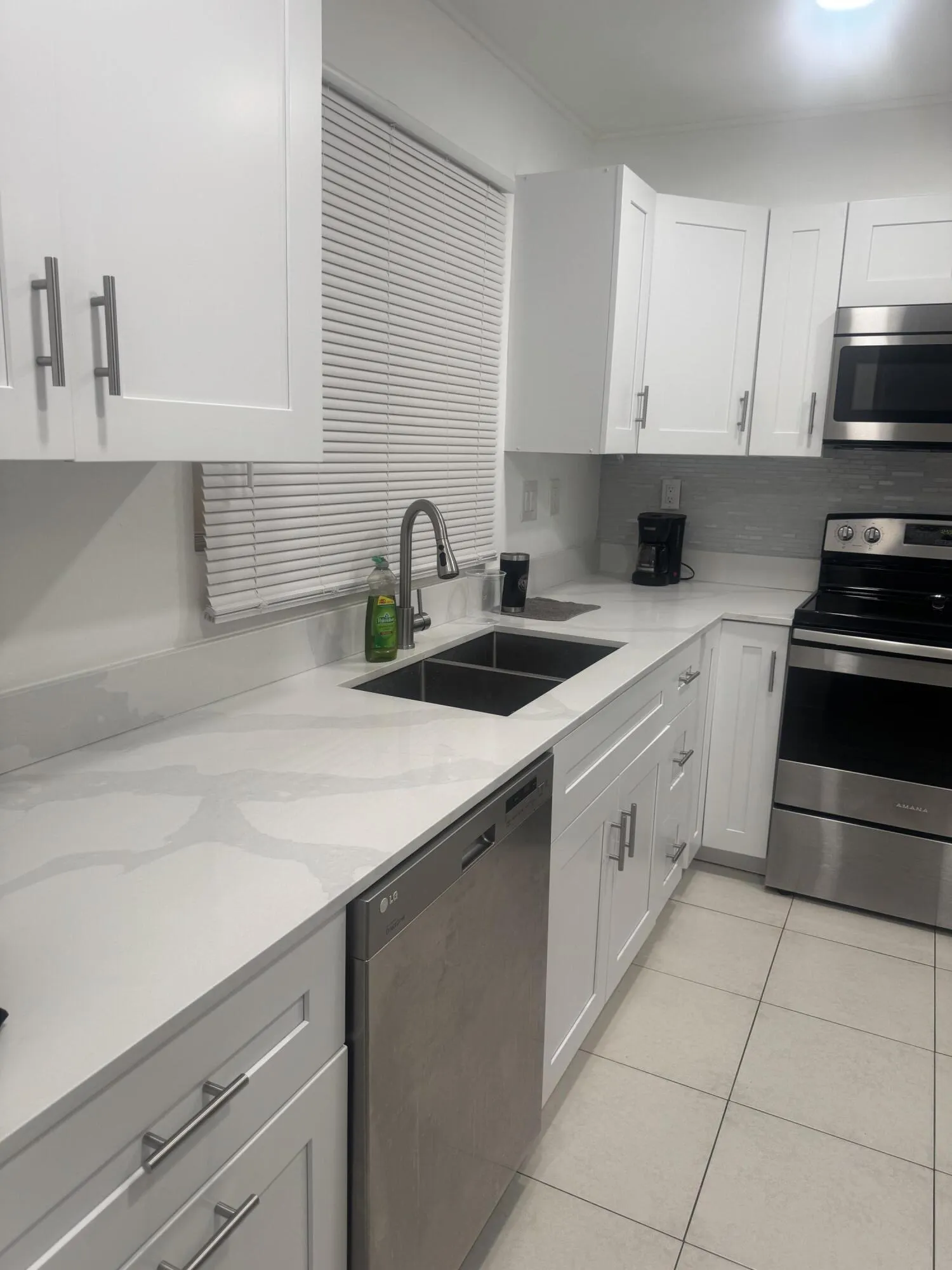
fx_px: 880
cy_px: 635
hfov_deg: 56.8
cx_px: 476
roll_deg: -1.6
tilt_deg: -12.3
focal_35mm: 24
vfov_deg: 71.6
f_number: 1.78
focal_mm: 6.76
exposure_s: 1/120
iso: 80
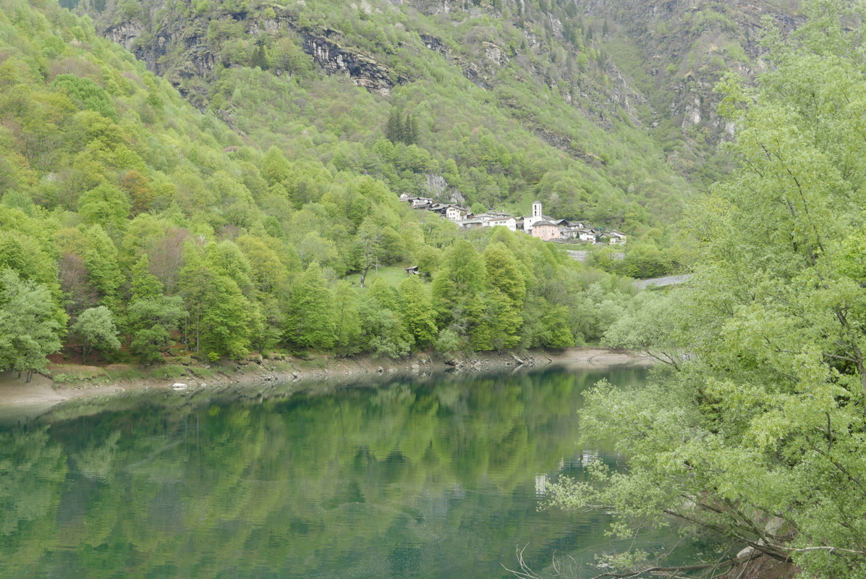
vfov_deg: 32.7
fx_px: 987
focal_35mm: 41
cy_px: 290
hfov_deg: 47.4
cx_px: 433
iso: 200
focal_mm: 18.6
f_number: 5
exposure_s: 1/125
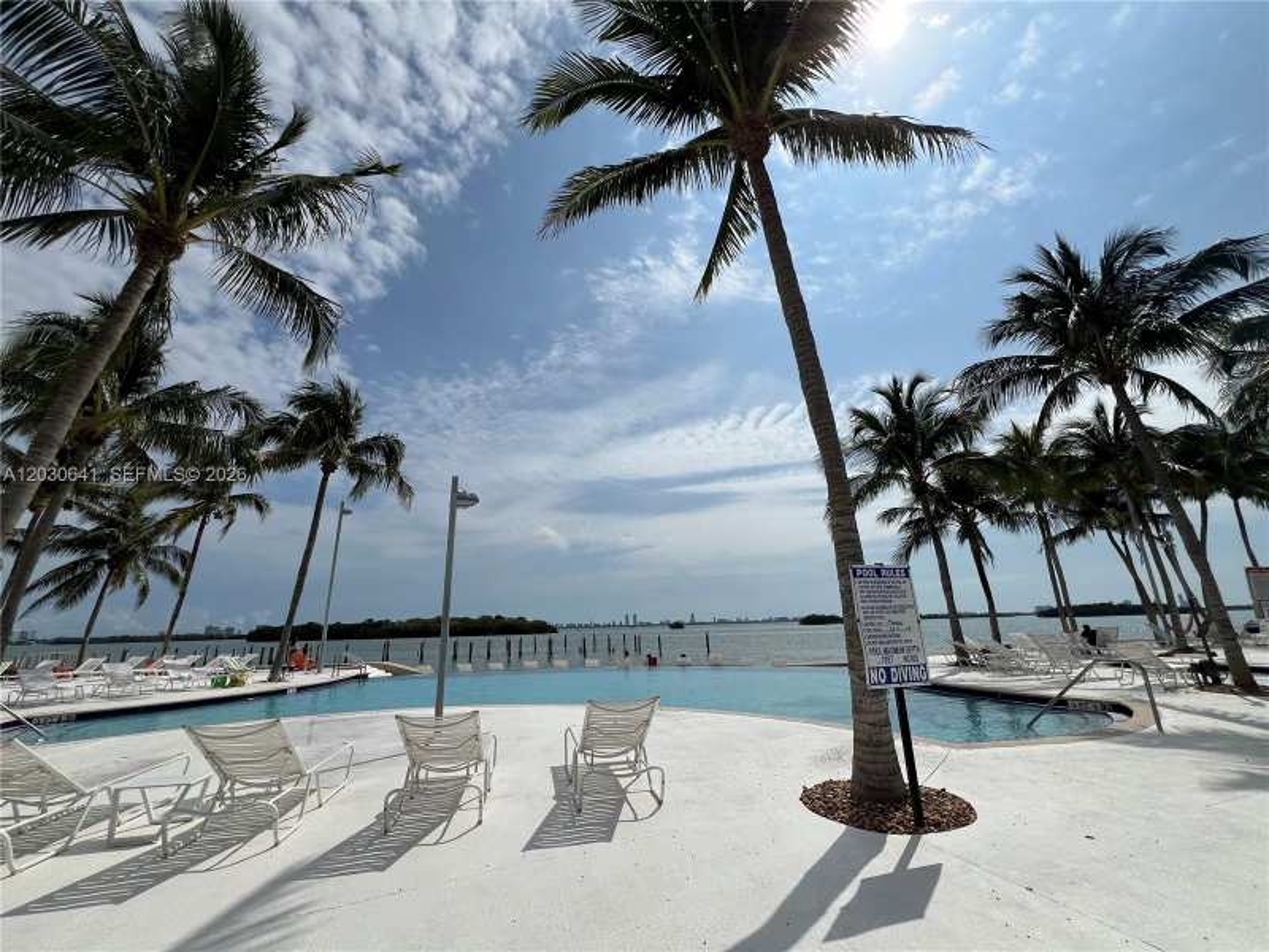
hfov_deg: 106.2
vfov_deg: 89.9
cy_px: 476
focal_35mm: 13
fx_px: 477
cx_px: 634
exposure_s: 1/6135
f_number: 1.8
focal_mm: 1.57
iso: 25
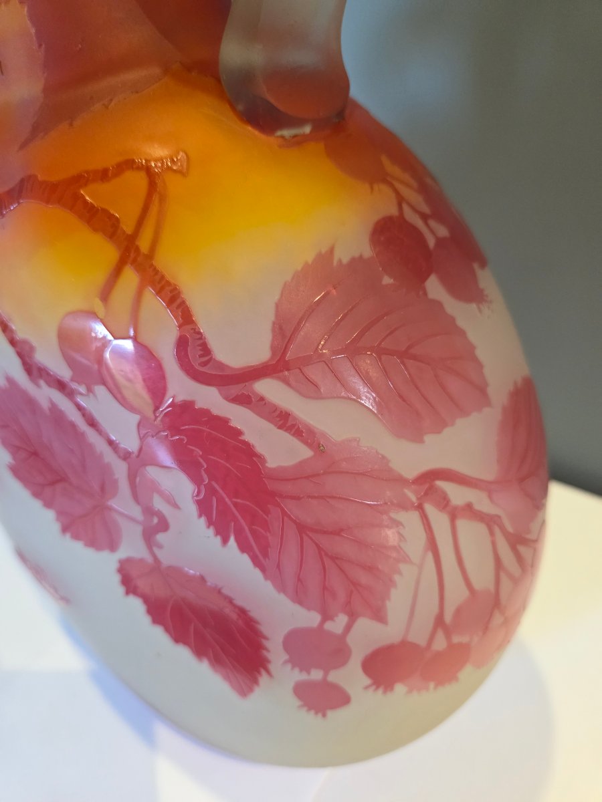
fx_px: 533
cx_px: 301
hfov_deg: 58.9
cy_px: 401
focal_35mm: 23
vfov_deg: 73.9
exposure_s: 1/120
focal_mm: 5.4
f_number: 1.8
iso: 800
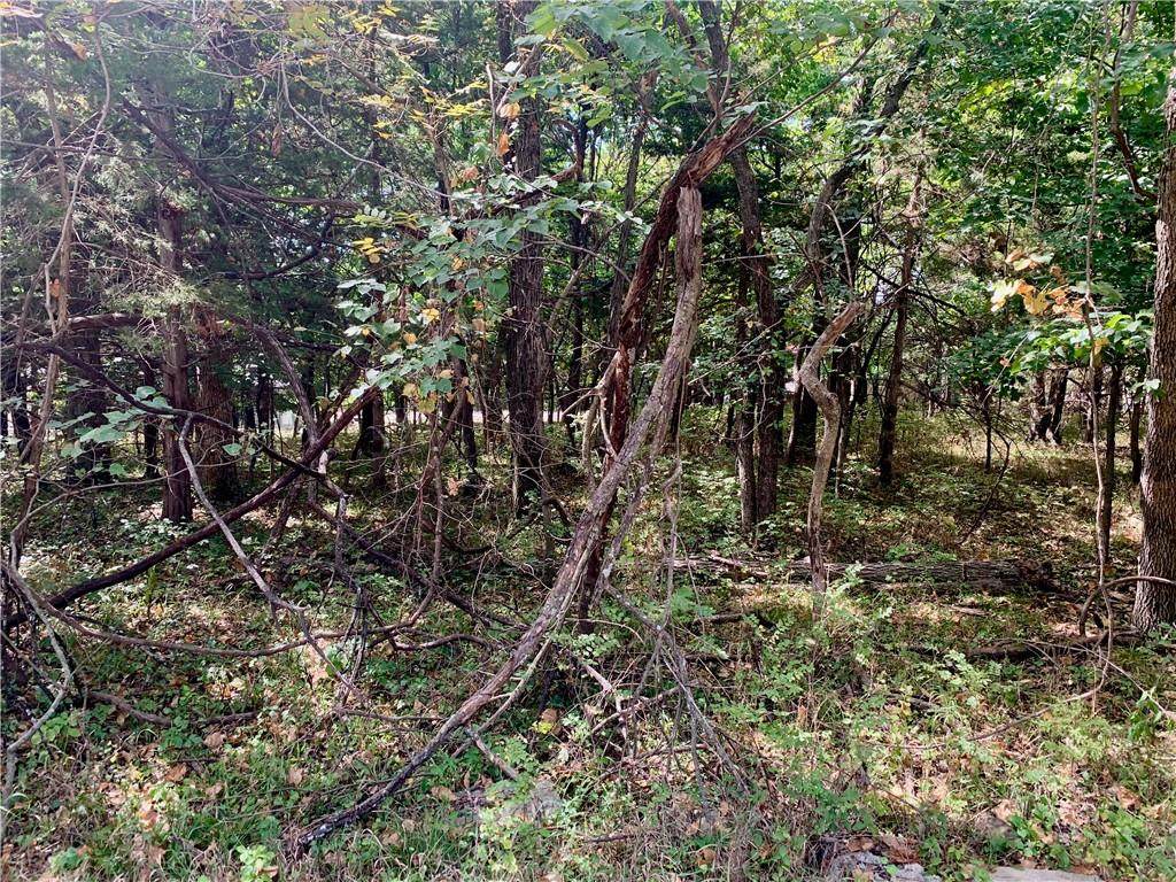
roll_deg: -3.2
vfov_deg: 53.1
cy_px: 441
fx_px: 883
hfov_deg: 67.3
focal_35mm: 26
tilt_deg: -6.9
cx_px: 588
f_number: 1.8
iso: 40
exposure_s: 1/122
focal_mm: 4.25
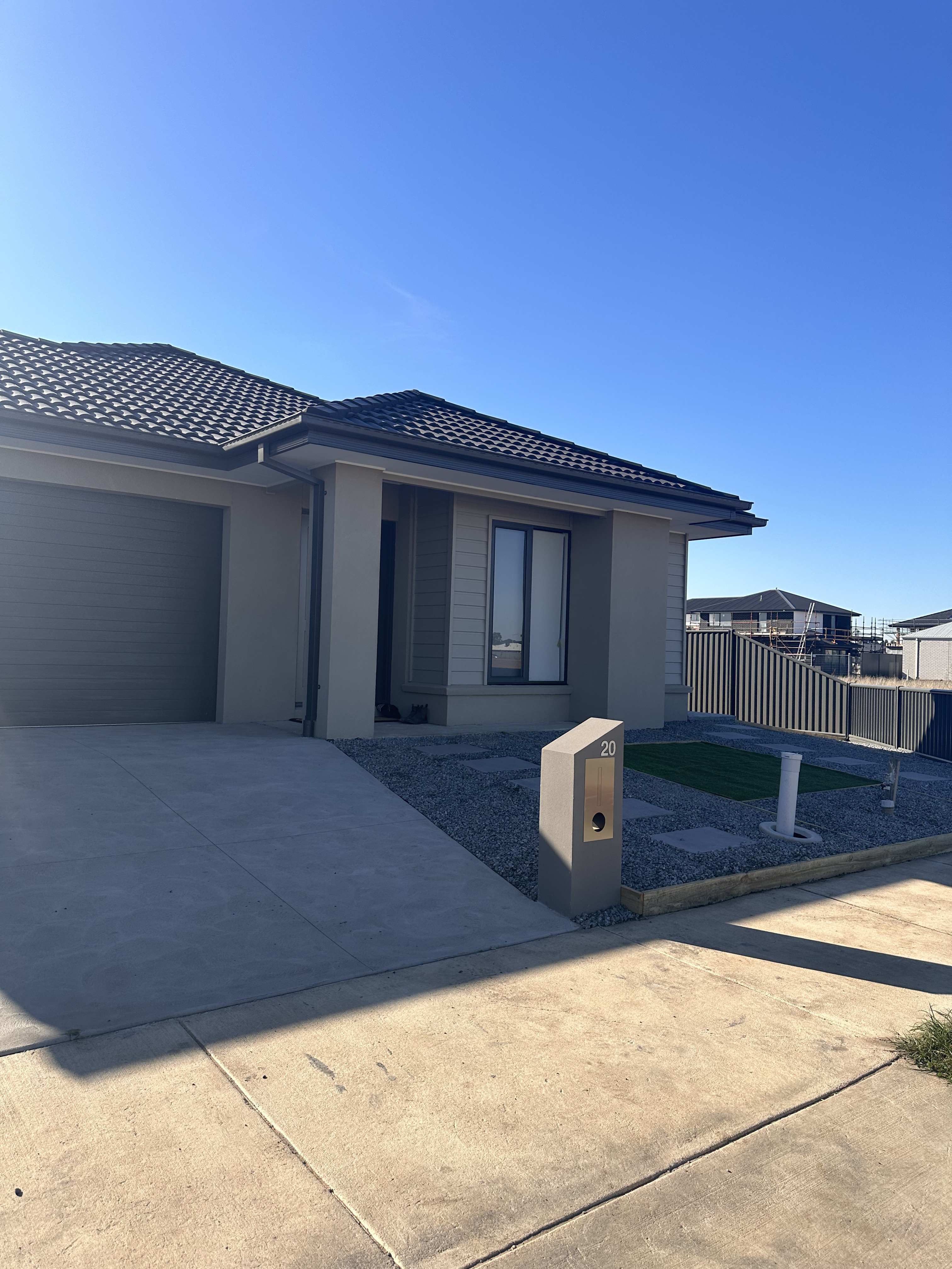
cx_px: 476
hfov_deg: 56.8
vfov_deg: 71.6
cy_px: 634
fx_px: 880
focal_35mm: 24
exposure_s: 1/3861
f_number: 1.78
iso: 80
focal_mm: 6.86
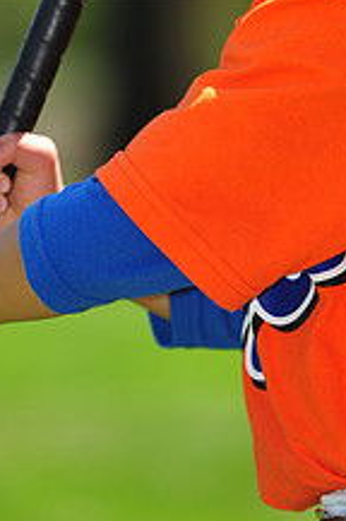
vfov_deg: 3.9
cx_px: 250
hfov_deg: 2.6
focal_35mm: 535
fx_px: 7737
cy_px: -82
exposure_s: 1/800
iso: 200
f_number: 4.5
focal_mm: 200
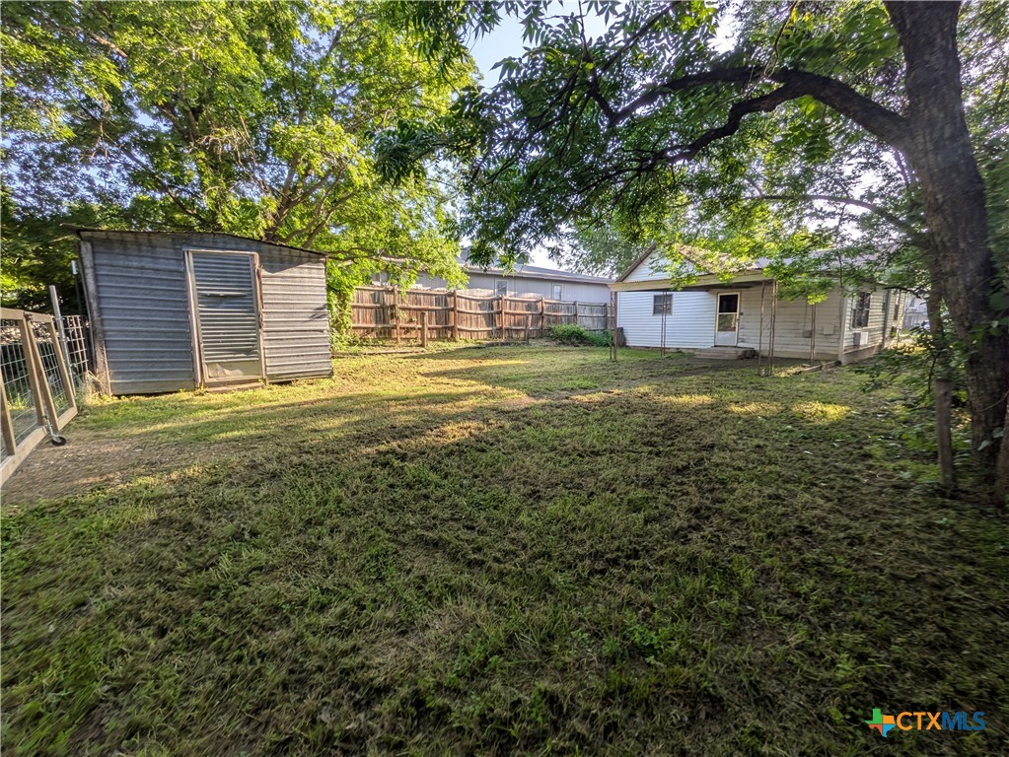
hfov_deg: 102.0
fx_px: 408
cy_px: 378
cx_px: 504
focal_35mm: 14
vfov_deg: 85.7
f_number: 2.2
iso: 42
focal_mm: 1.83
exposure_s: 1/326
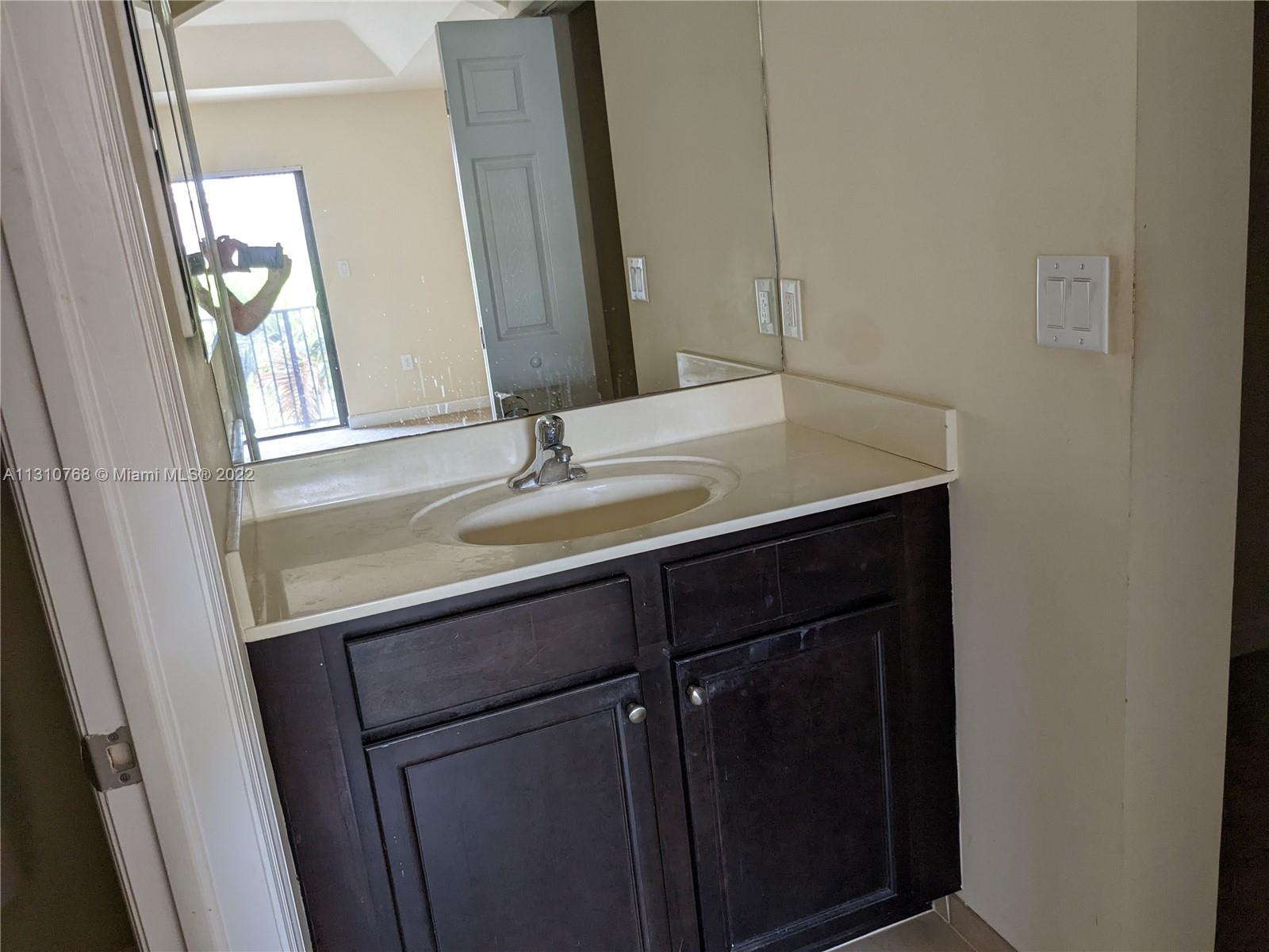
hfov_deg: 65.3
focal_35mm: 27
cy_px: 476
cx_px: 634
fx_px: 990
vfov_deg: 51.4
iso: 100
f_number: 1.73
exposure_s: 1/33.3
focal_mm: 4.38
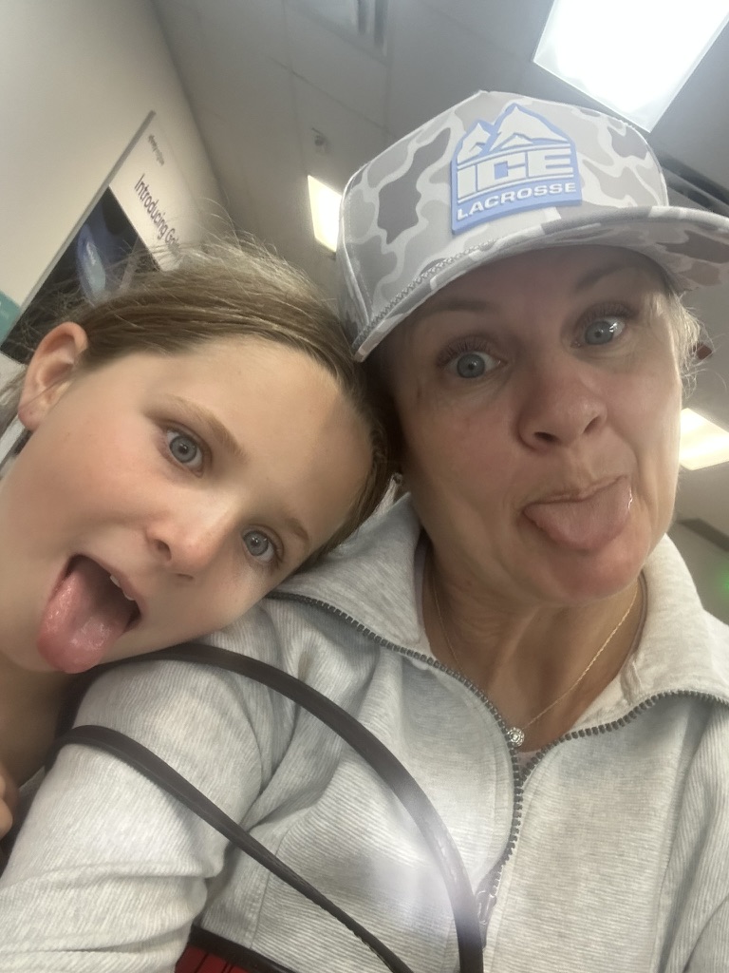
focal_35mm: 30
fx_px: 842
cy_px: 486
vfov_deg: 60.0
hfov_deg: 46.8
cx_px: 364
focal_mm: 2.69
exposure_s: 1/60
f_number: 1.9
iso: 160
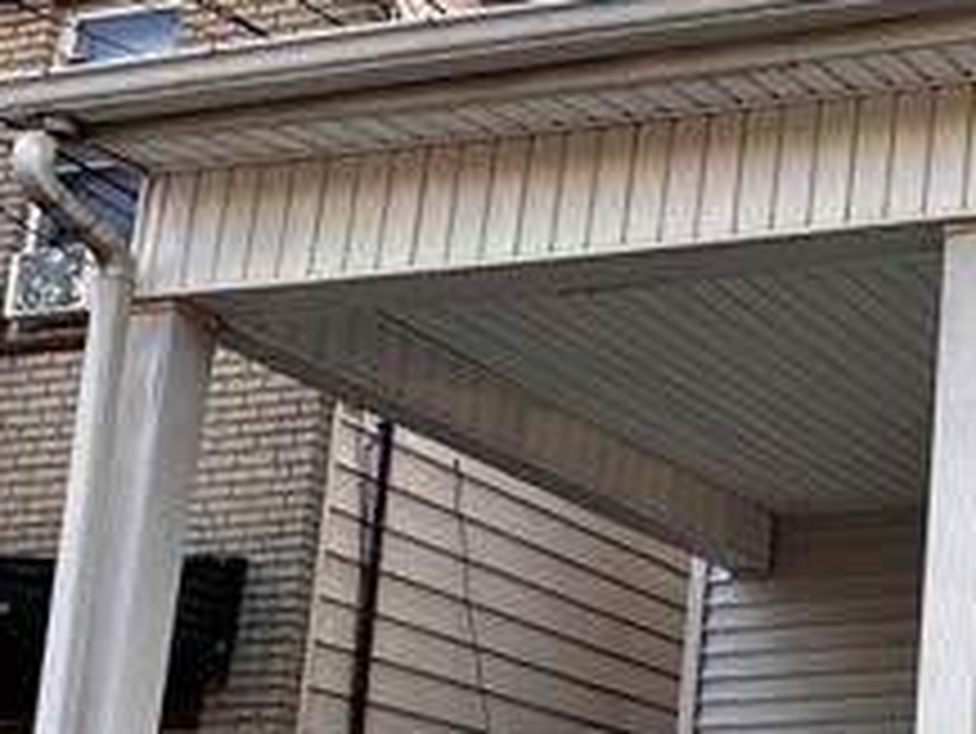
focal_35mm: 66
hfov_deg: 23.6
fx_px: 1862
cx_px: 1457
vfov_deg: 21.6
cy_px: 711
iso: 40
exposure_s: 1/206
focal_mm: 2.22
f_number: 2.2
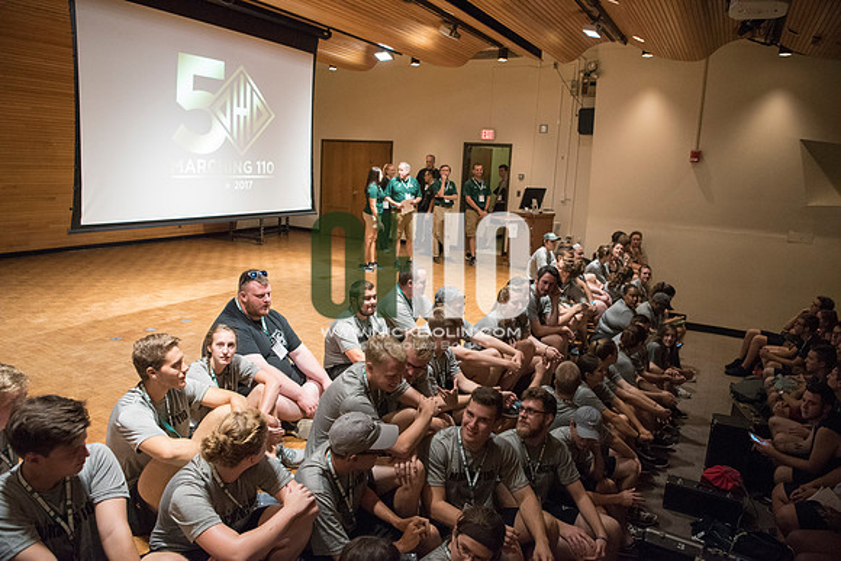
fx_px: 561
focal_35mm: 24
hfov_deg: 73.7
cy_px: 280
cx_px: 420
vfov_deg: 53.2
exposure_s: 1/125
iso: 5000
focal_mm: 24
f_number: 3.2
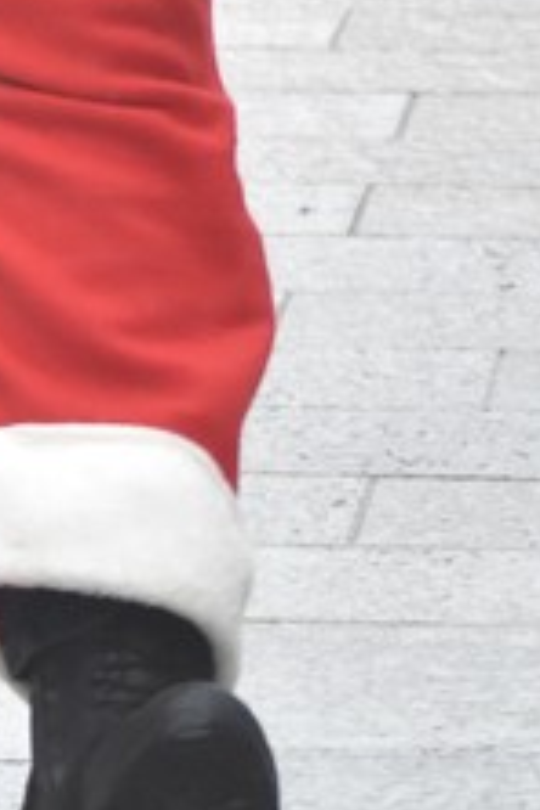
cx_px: -201
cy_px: -478
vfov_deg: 4.0
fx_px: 11497
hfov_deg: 2.7
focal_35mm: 511
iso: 1250
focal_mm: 70
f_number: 4
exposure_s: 1/400
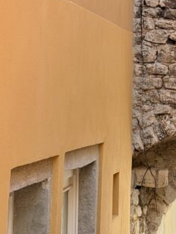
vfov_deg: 12.2
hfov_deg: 9.0
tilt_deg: -1.7
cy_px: 107
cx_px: 256
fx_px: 1096
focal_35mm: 162
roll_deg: +0.2
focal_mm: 6.76
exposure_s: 1/657
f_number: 1.78
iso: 100
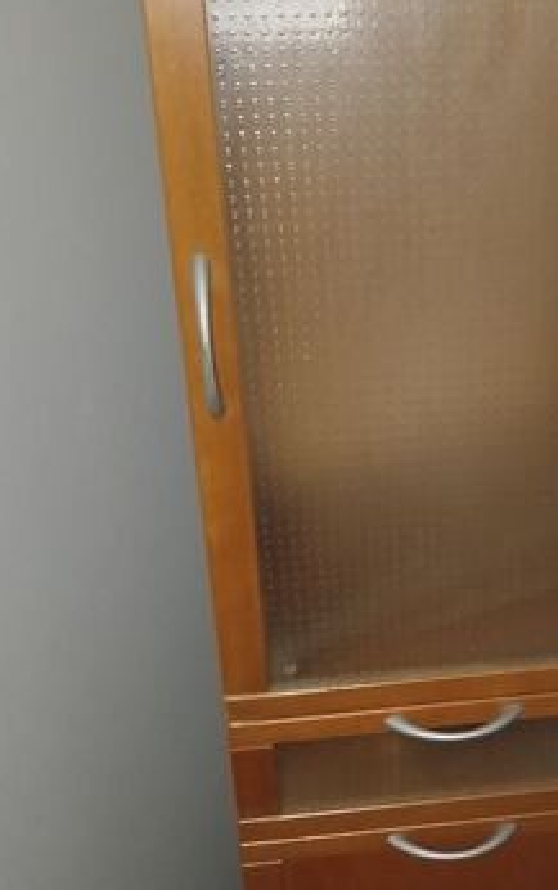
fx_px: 1141
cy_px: 507
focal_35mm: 47
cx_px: 442
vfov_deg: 42.5
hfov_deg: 27.0
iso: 800
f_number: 1.7
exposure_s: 1/17
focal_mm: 5.31
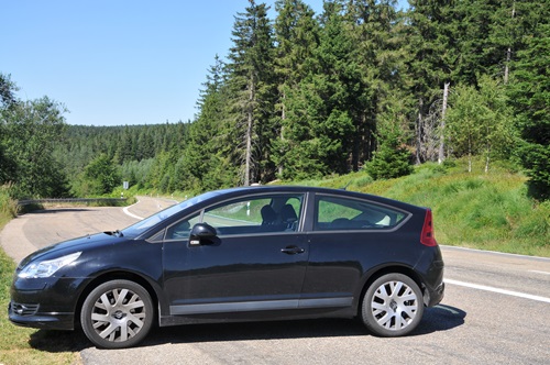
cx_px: 275
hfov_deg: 37.9
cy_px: 182
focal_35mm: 52
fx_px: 801
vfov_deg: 25.7
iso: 200
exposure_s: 1/320
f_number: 9
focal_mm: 35
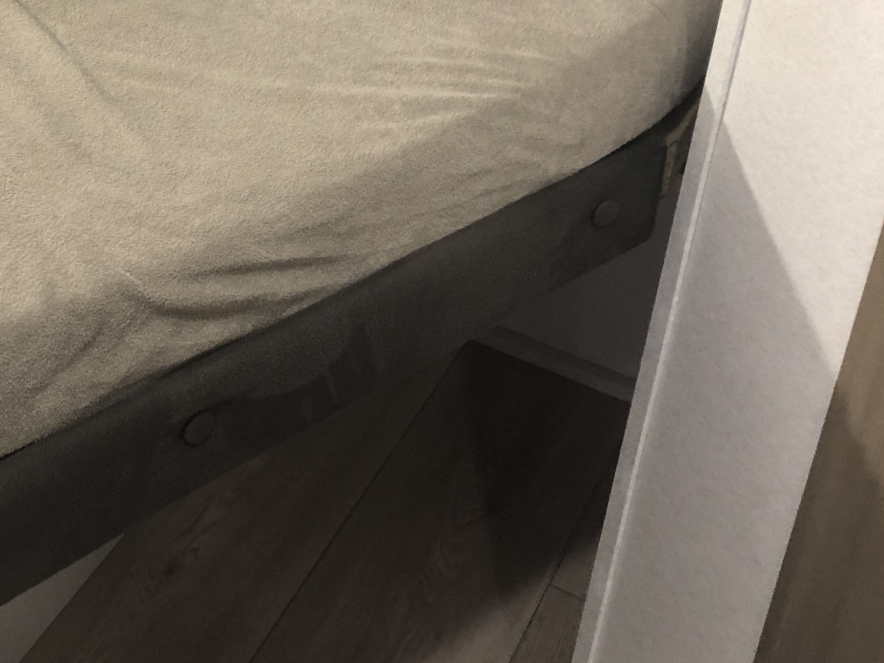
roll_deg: +0.0
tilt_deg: -28.1
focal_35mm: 63
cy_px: 5
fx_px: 1609
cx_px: 31
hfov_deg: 29.0
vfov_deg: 22.4
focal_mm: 3.99
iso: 64
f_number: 1.8
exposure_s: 1/15
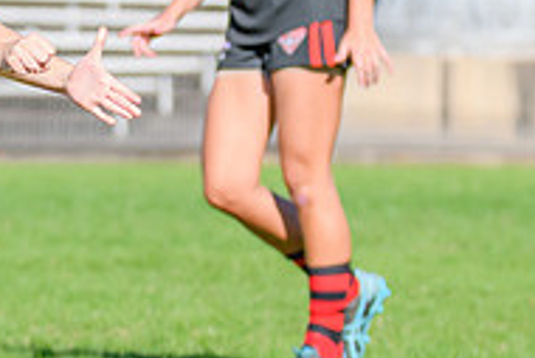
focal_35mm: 1257
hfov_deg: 1.6
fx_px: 18694
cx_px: -84
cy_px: 141
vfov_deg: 1.1
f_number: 7.1
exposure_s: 1/1600
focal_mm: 220
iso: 640
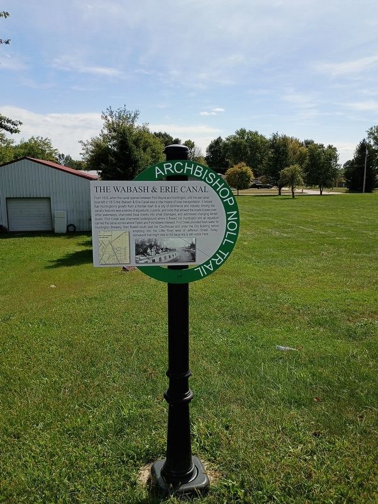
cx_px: 189
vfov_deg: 61.7
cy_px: 252
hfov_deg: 48.2
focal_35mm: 29
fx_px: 422
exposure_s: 1/1866
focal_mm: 4.27
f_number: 1.8
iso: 107
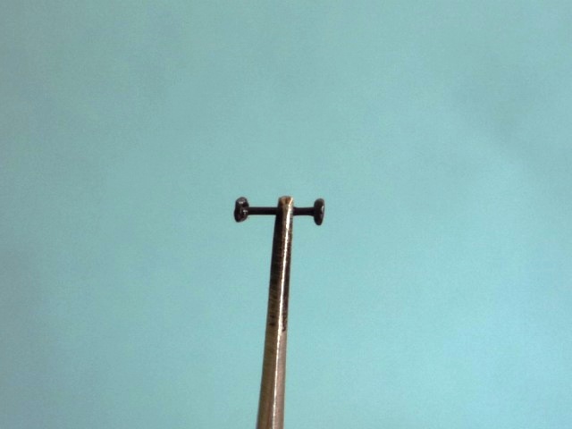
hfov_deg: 60.0
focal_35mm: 30
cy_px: 214
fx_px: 496
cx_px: 286
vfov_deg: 46.8
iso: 160
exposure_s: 1/30
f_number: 3.3
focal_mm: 5.2
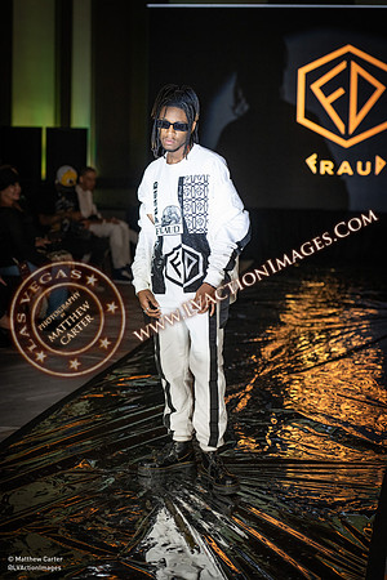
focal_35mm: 85
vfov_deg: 23.9
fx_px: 1371
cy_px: 290
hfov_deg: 16.1
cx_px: 194
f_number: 2.8
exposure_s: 1/640
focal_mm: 85
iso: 1600
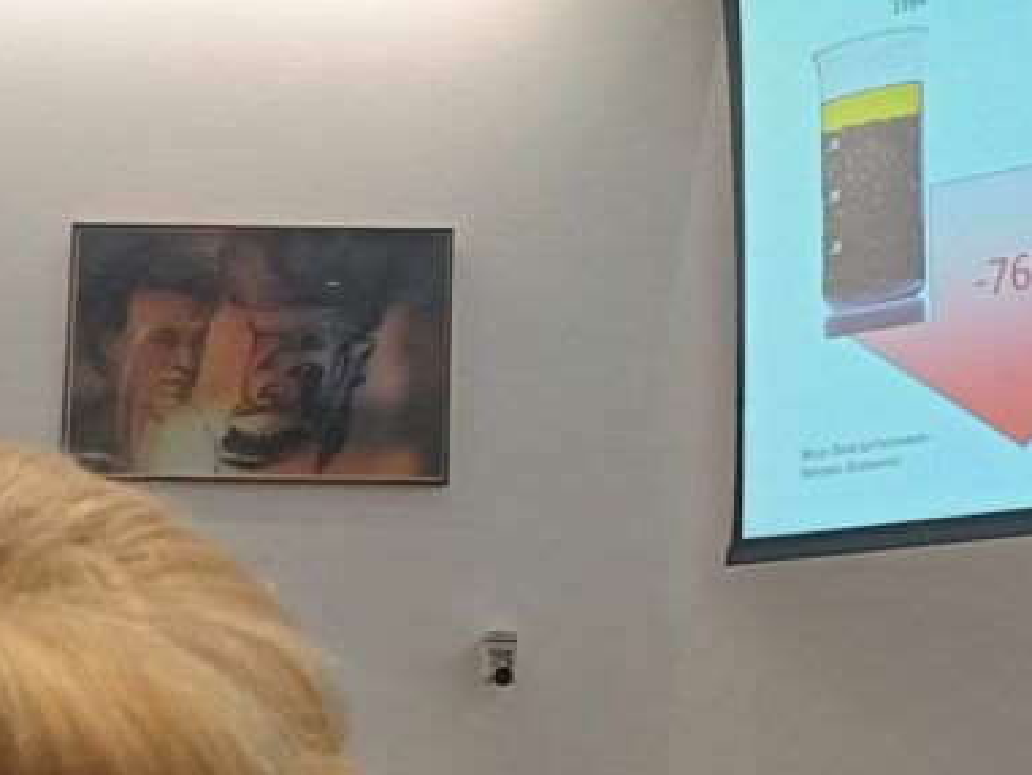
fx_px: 3131
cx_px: 582
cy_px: 149
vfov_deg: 14.0
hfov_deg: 18.7
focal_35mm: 105
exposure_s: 1/50
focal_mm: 4.65
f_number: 1.8
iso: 200
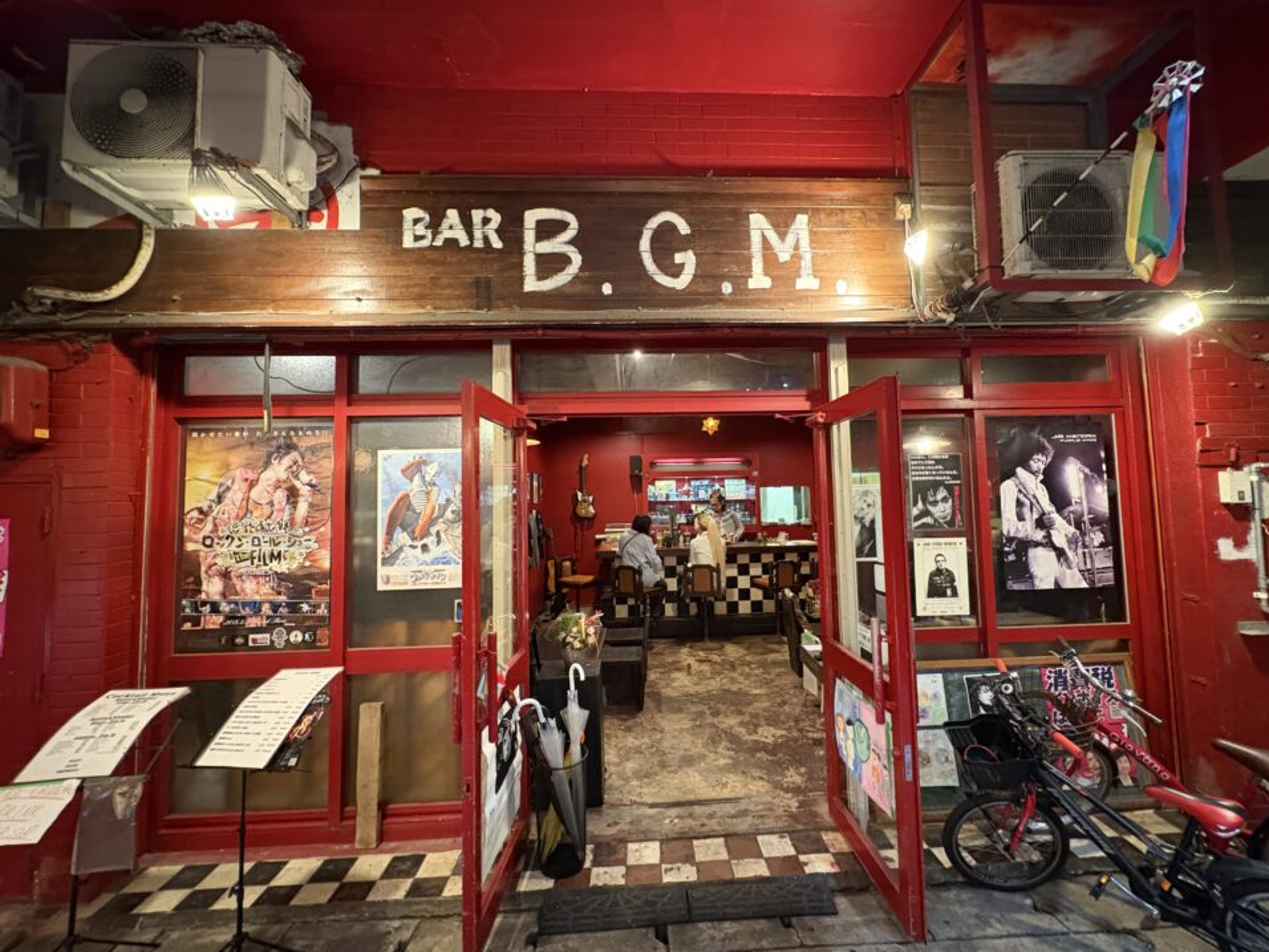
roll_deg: +1.0
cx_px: 658
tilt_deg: +4.6
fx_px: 550
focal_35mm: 15
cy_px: 466
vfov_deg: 81.7
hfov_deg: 98.1
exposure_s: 1/40
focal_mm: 2.22
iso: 1000
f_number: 2.2
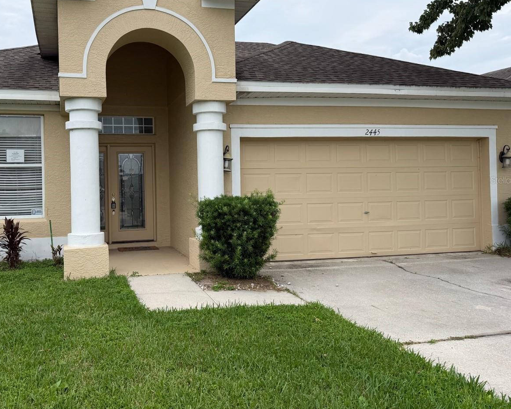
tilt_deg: +0.5
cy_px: 180
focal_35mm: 32
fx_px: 484
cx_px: 183
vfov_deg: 45.7
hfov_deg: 54.8
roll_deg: +1.2
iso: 80
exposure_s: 1/3279
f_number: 1.78
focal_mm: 6.76
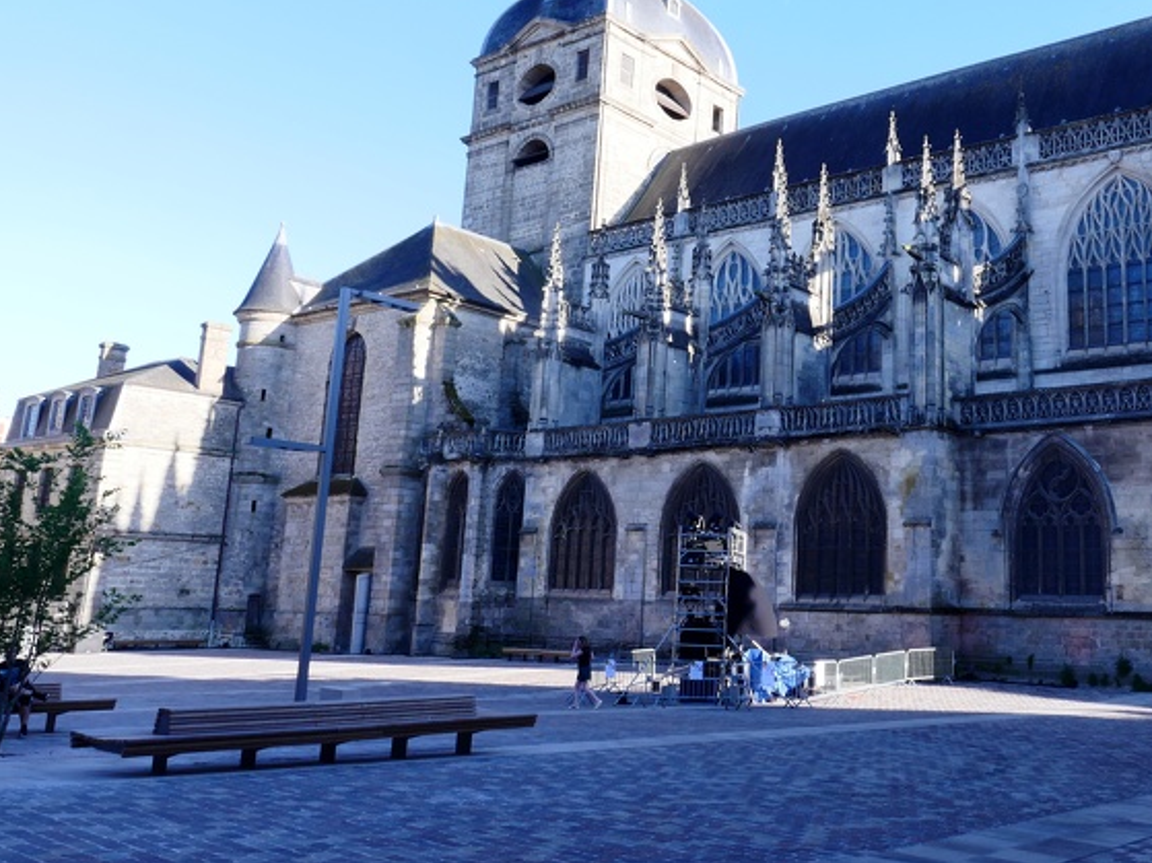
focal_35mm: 34
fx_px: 1131
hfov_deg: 52.4
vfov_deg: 41.6
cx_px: 812
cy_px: 338
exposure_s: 1/60
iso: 320
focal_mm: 12
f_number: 11
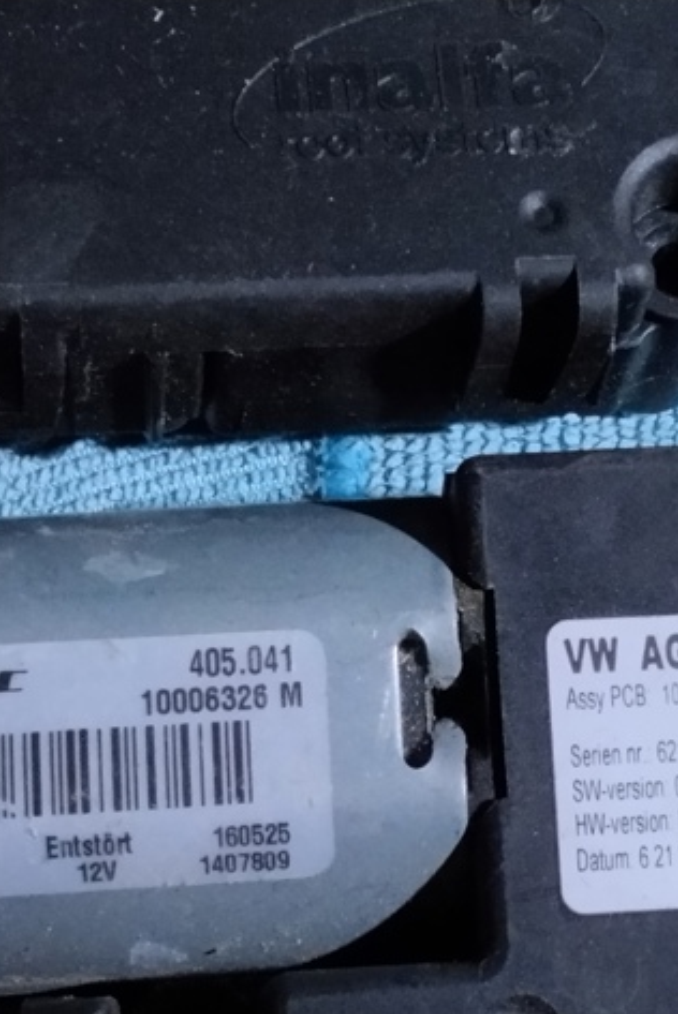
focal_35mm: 97
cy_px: 508
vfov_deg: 21.0
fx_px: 2736
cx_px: 588
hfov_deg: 14.0
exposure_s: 1/50
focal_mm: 2.78
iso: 176
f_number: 2
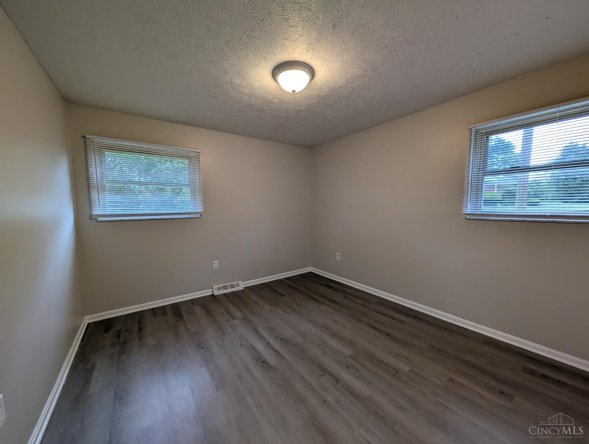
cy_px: 222
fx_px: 204
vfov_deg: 94.6
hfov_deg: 110.5
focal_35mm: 12
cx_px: 294
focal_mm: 2.02
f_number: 1.7
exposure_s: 1/95.9
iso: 118
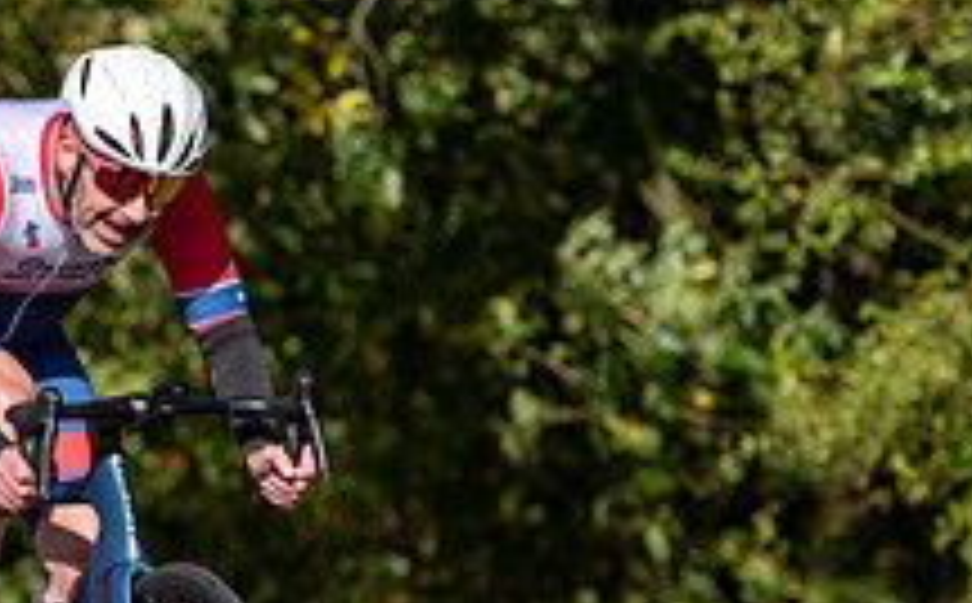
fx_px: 9305
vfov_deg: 3.7
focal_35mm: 352
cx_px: -30
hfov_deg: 6.0
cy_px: 334
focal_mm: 125
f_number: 2.8
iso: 160
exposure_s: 1/2500
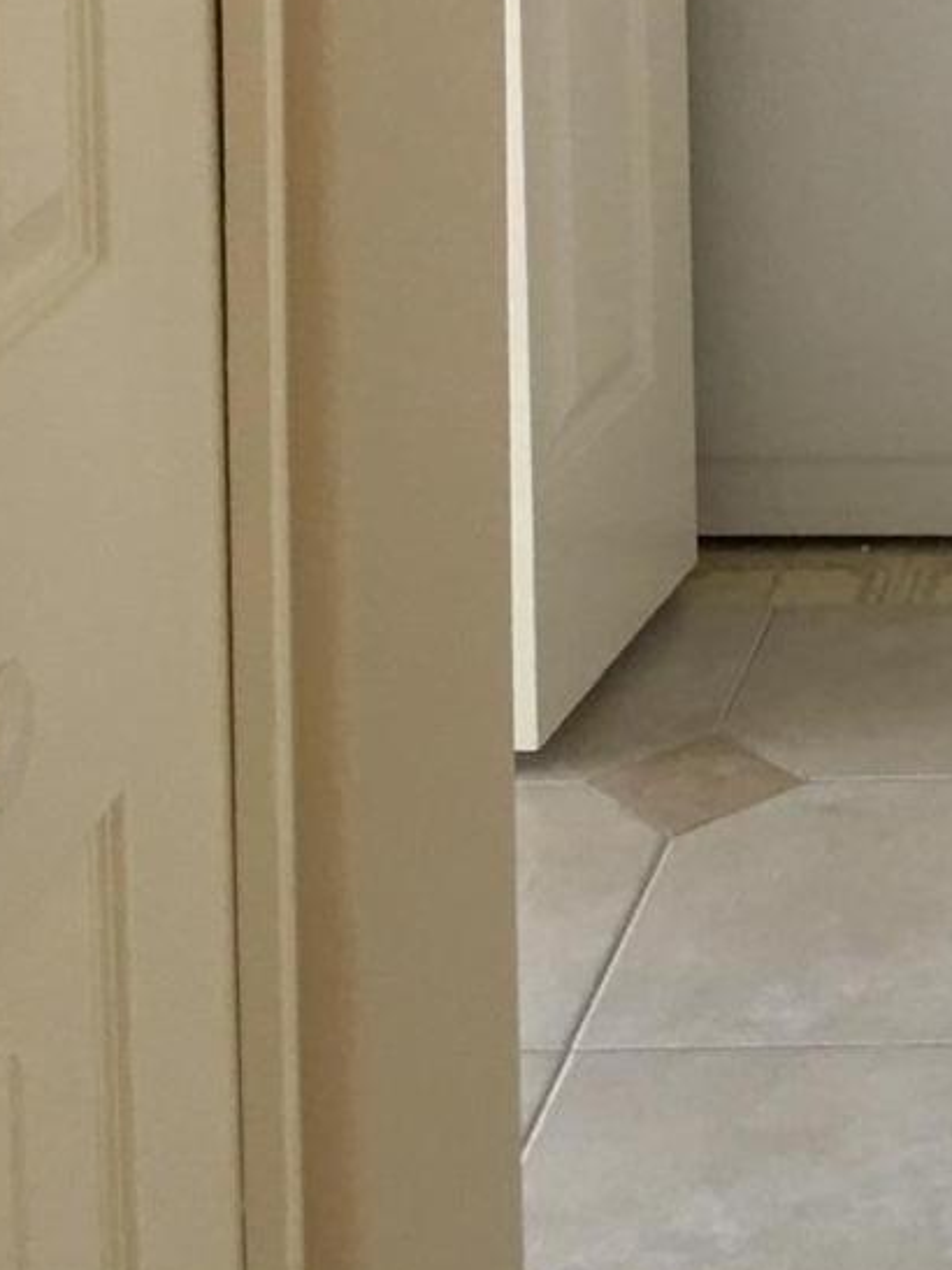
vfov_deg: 16.6
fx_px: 3888
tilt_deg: -2.2
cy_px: -724
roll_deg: +0.1
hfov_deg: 12.8
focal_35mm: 106
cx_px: 1637
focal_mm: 4.15
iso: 40
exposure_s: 1/15
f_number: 2.2
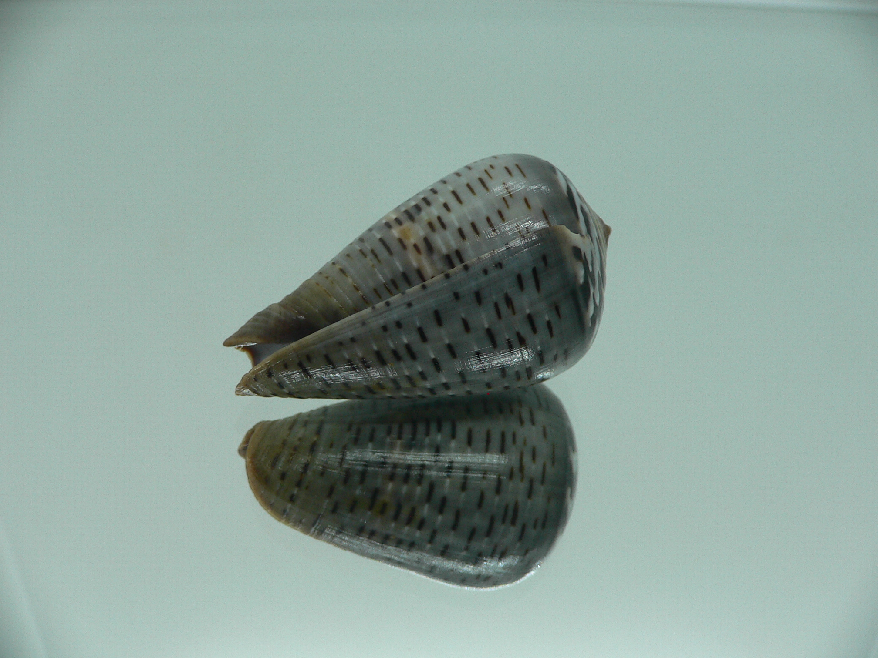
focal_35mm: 35
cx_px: 439
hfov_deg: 52.6
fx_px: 888
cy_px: 329
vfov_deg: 40.7
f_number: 2.8
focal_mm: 4.6
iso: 80
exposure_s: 1/60
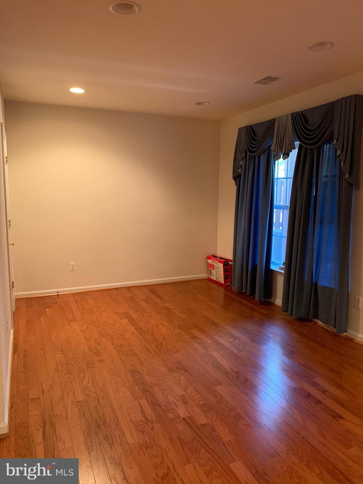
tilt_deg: -6.9
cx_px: 182
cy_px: 242
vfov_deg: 67.3
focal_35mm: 26
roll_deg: +0.5
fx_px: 364
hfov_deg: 53.1
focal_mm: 4.25
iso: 400
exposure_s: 1/30
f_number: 1.8
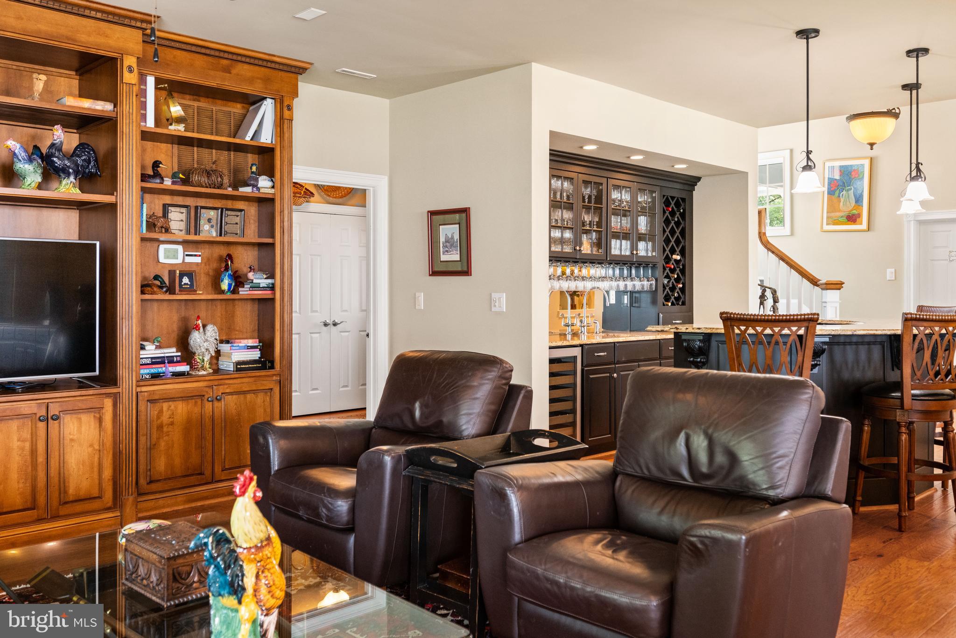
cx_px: 478
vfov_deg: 43.6
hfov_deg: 61.9
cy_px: 319
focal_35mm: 30
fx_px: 797
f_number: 4
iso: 1250
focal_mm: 30
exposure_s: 1/25
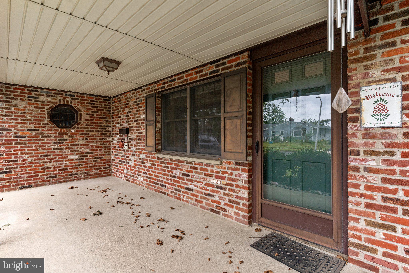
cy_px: 136
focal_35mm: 17
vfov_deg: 70.4
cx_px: 204
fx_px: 193
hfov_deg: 93.3
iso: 500
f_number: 10
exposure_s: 1/160
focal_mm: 17
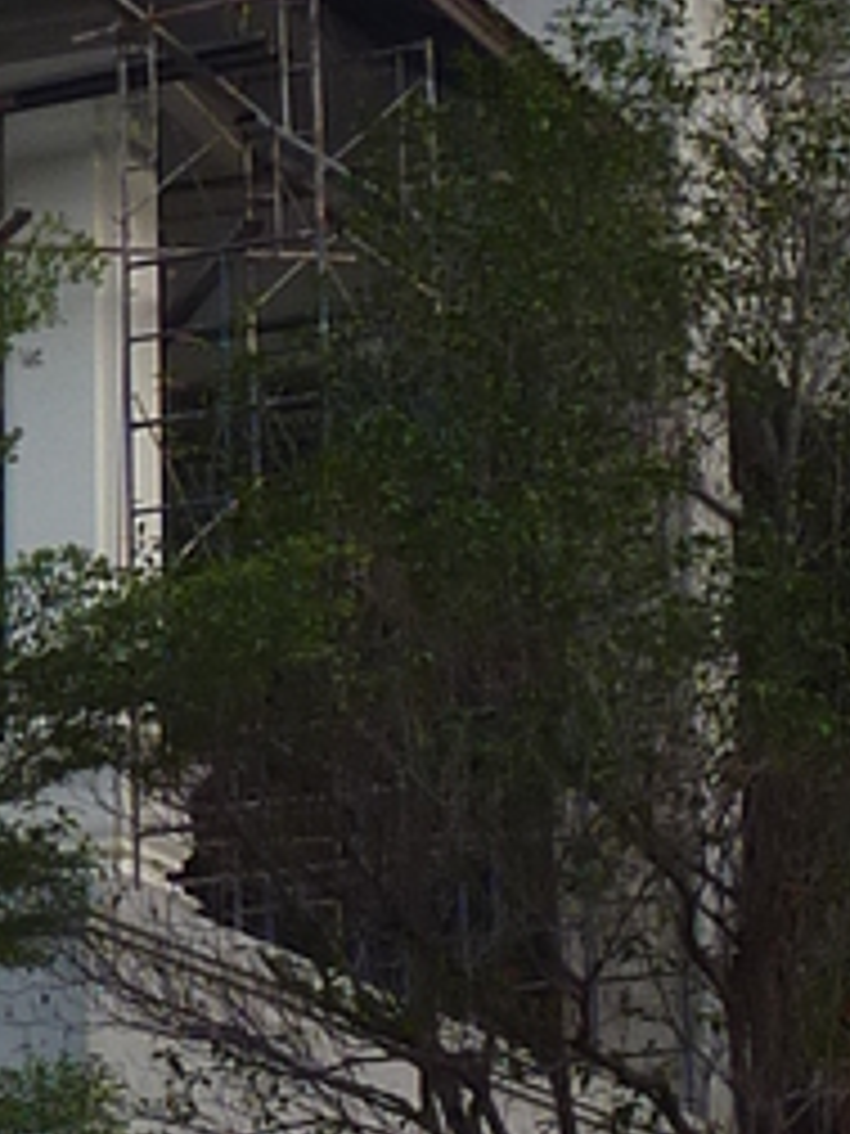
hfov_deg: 9.3
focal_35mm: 159
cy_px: 634
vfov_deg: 12.4
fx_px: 5206
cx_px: 216
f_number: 3.3
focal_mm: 4.1
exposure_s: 1/100
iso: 80
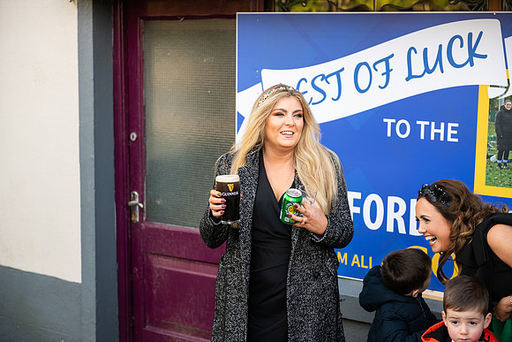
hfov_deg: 28.8
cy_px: 171
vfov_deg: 19.5
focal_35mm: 70
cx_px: 256
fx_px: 996
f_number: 3.5
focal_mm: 70
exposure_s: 1/320
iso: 250
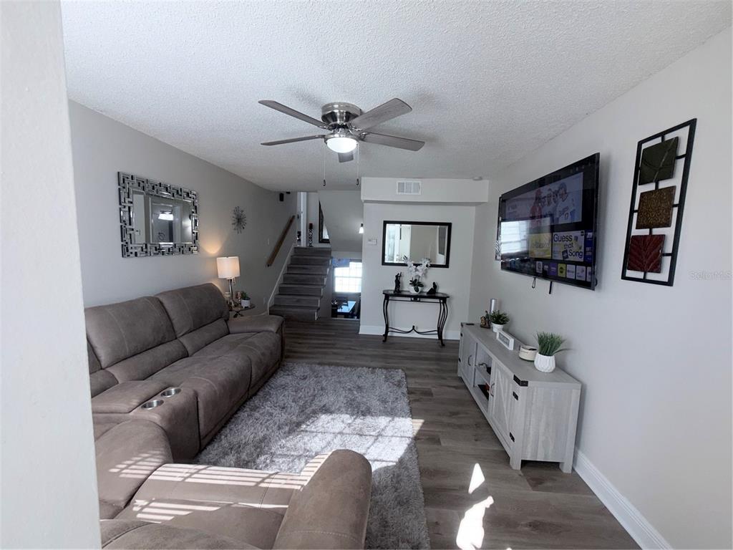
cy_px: 275
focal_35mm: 14
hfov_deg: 102.1
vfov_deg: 85.7
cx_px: 366
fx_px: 296
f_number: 2.2
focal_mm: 2.22
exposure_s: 1/120
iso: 32
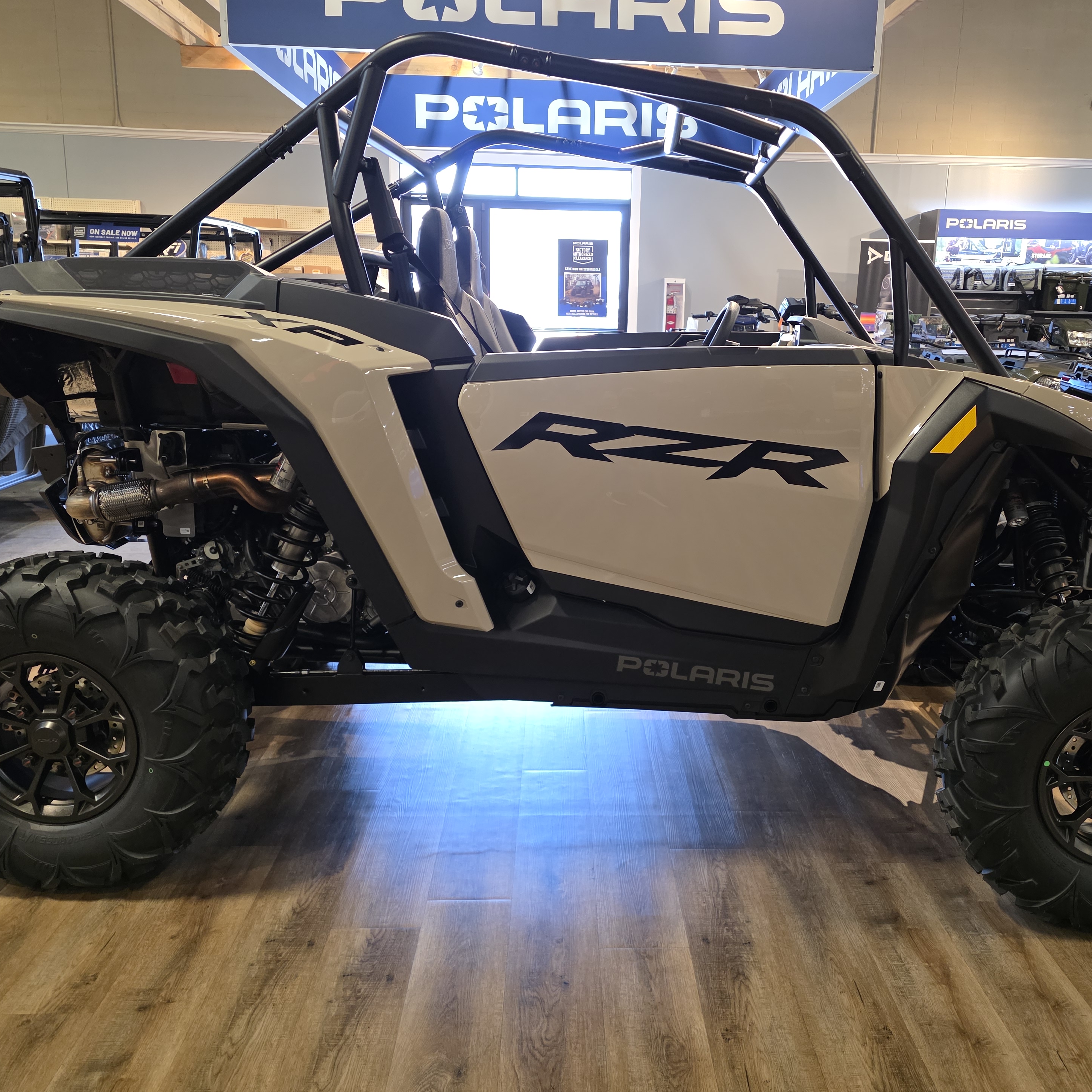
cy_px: 538
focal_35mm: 28
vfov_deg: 57.3
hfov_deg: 57.2
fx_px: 999
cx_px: 591
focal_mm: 6.3
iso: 640
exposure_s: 1/120
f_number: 1.7
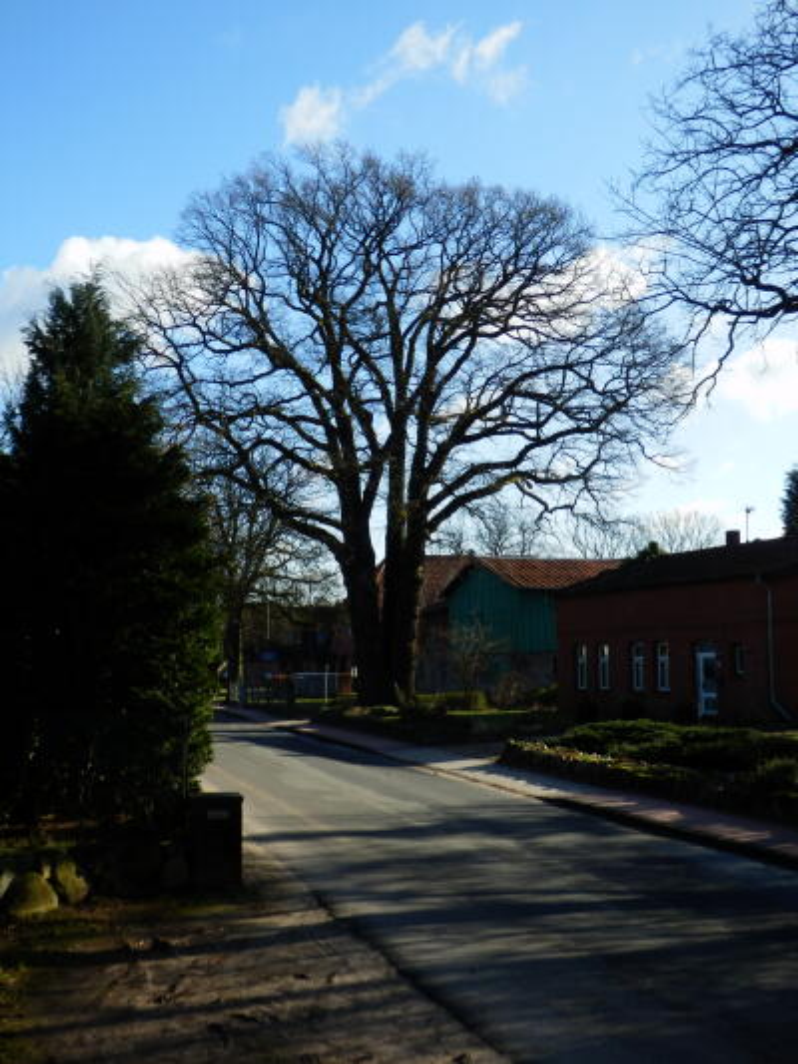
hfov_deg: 32.2
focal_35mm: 45
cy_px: 532
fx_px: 1383
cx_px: 399
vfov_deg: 42.1
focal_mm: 8
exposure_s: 1/500
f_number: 3.8
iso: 80
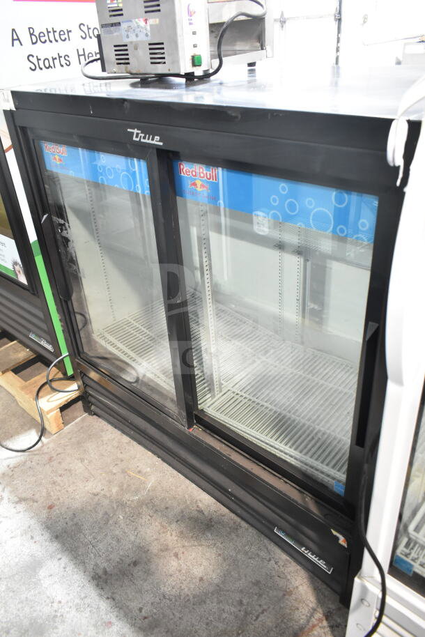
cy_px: 318
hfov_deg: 48.0
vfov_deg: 67.4
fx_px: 478
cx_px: 212
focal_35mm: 27
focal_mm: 18
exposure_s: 1/30
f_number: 3.5
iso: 1800
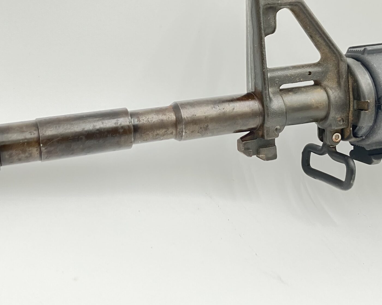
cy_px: 118
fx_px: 565
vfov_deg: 30.1
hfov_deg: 37.3
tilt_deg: -23.7
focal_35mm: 50
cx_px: 179
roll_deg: -16.9
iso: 100
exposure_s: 1/60
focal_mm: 3.99
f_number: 1.8
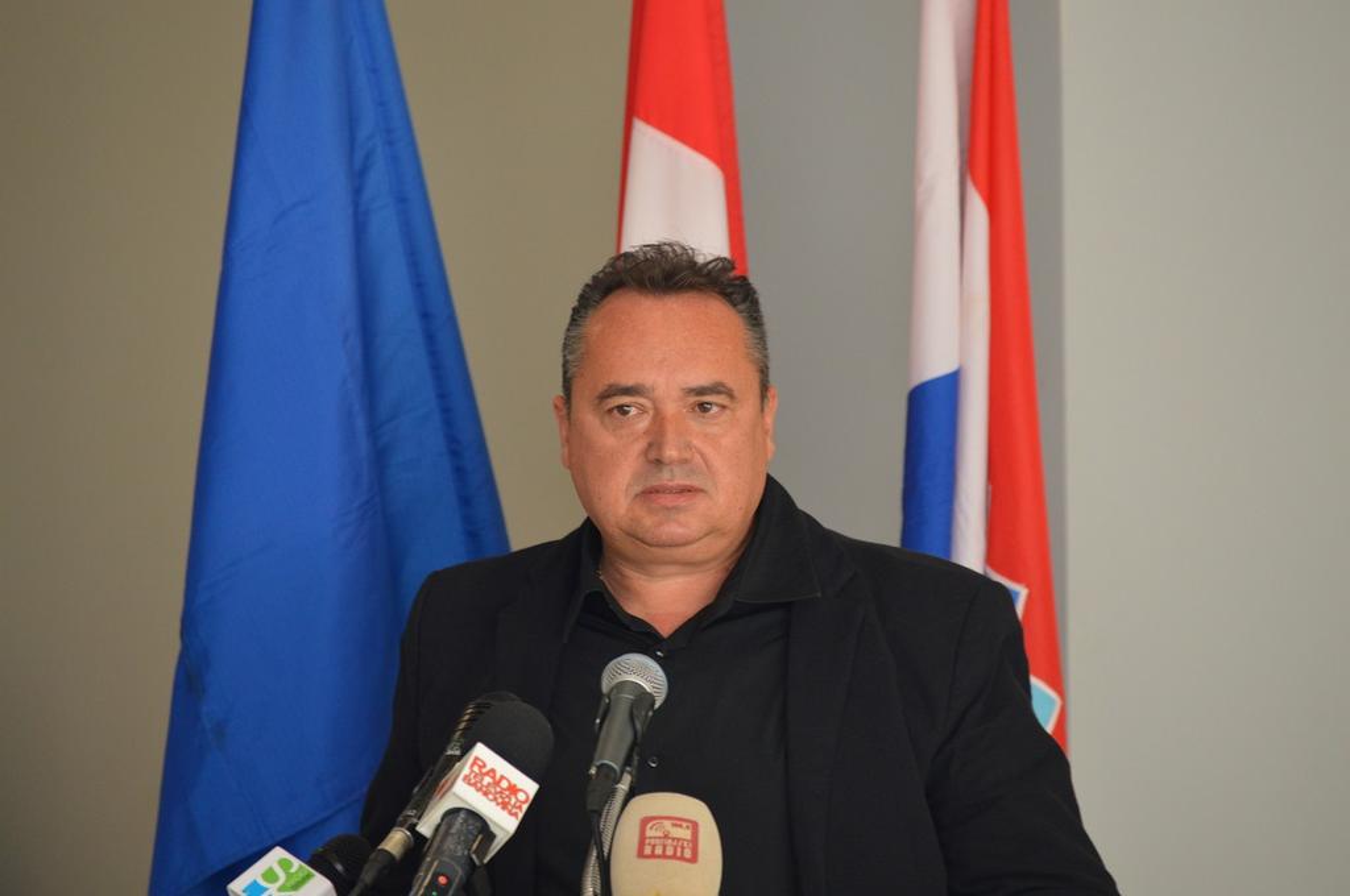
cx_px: 675
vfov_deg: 6.1
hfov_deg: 9.2
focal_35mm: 225
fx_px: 8427
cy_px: 448
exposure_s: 1/60
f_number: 5
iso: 800
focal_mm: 150
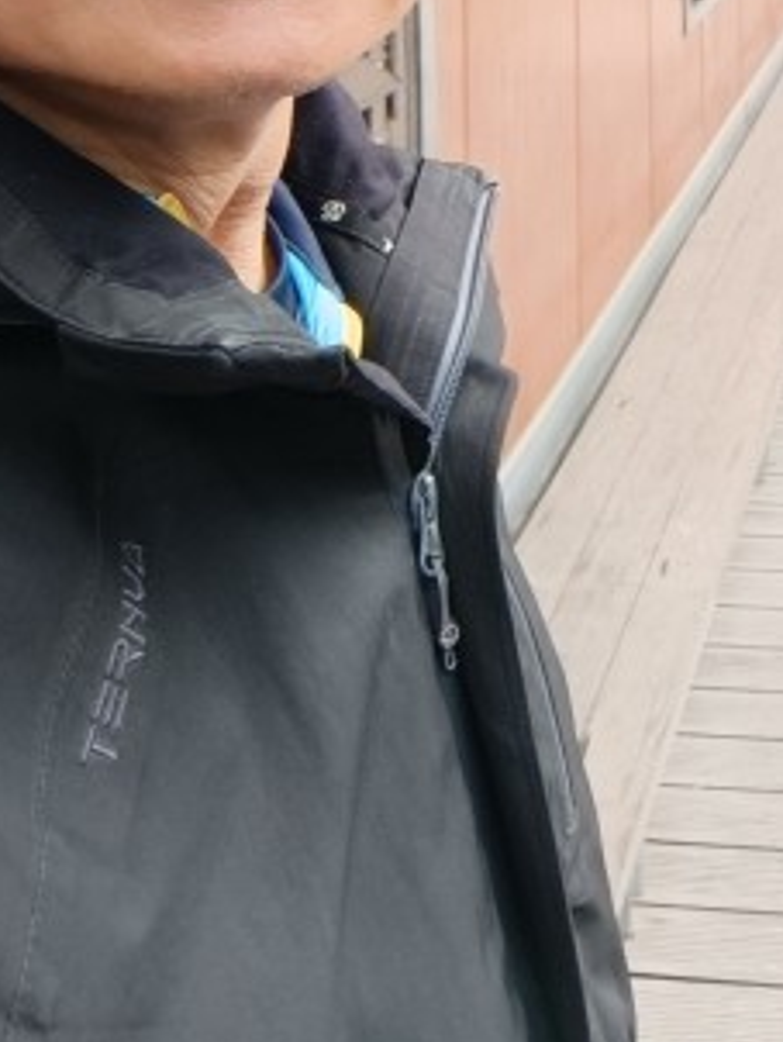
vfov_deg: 27.2
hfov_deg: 23.2
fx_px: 1837
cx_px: 749
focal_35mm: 61
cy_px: -262
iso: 58
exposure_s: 1/222
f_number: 2.45
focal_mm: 3.24
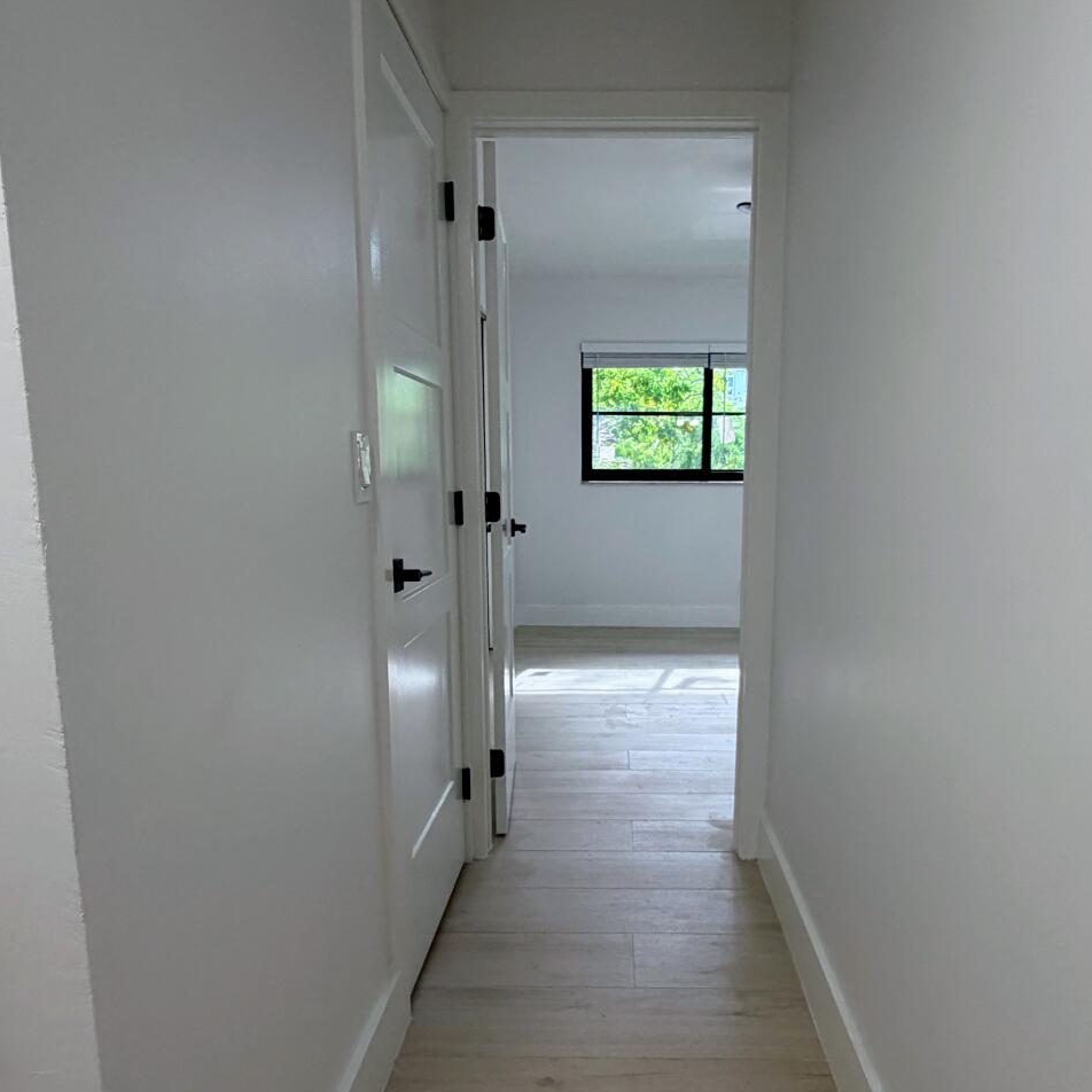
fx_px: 928
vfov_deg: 60.6
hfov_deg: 60.8
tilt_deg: -7.2
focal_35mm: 26
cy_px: 631
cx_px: 604
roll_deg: +0.9
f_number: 2.2
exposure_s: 1/120
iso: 200
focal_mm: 2.22
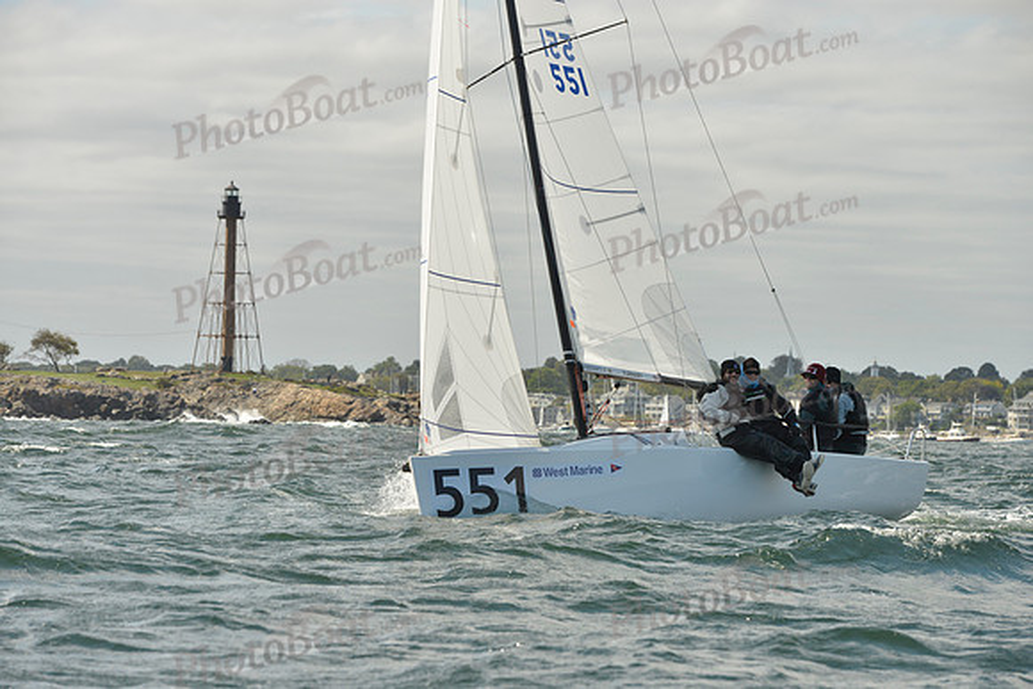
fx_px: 3874
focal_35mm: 135
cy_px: 344
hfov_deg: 15.2
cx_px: 516
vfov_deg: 10.2
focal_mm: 135
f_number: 9
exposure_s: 1/1600
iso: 400
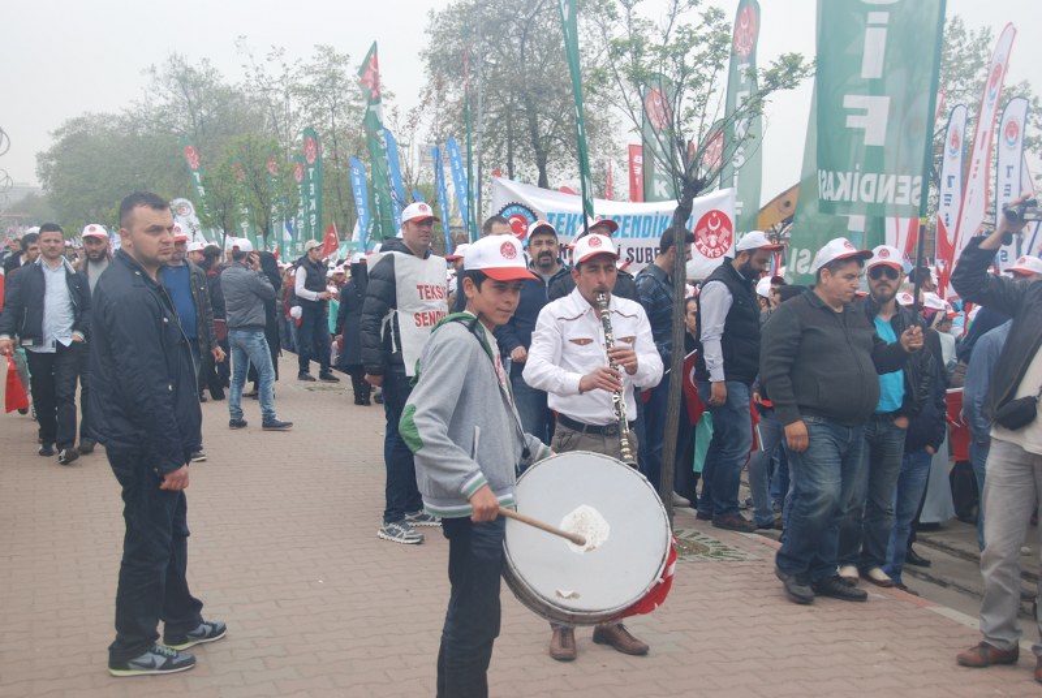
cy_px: 349
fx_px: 1261
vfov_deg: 30.9
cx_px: 521
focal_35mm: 44
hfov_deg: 44.9
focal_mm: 29
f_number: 5.6
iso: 100
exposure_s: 1/125
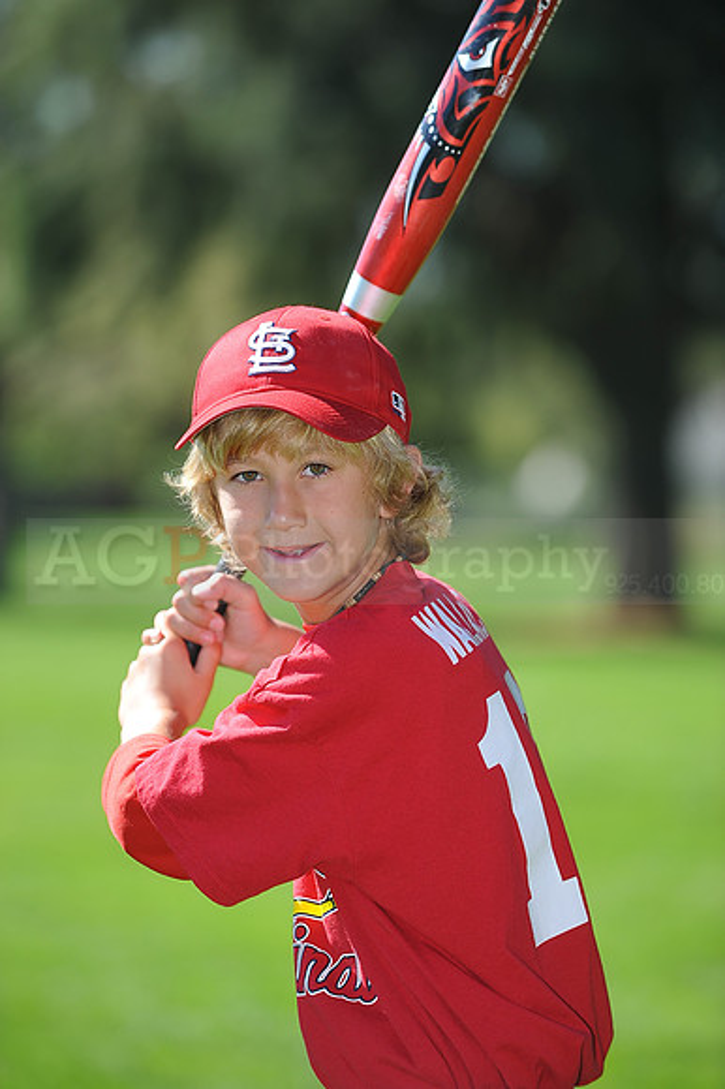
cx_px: 362
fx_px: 6048
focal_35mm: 200
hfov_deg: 6.9
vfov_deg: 10.3
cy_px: 544
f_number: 4.5
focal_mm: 200
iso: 200
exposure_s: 1/800
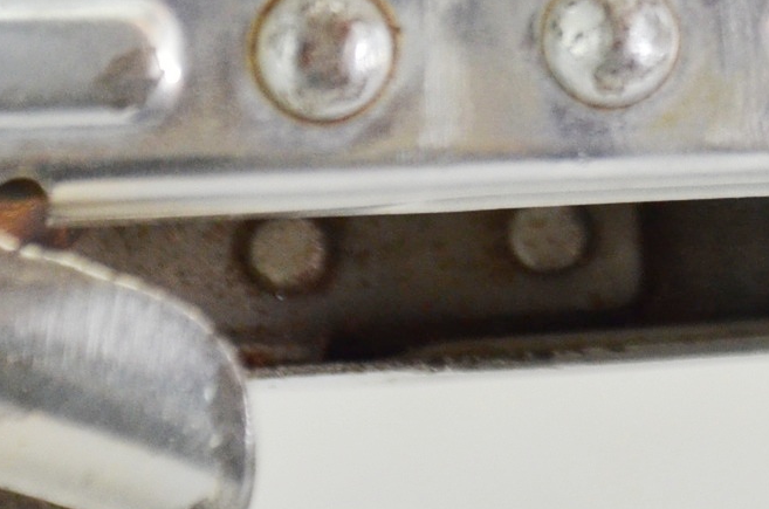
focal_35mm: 591
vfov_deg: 2.3
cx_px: 906
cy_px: -435
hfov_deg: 3.5
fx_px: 12594
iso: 800
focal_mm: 105
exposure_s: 1/200
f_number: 5.6
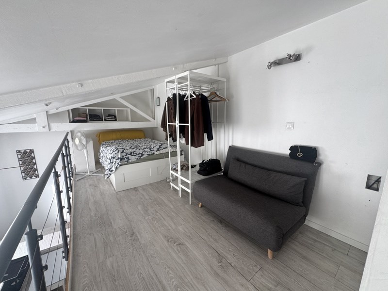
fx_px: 157
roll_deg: +0.6
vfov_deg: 85.7
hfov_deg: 102.1
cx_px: 194
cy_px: 146
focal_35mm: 14
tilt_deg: -9.7
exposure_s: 1/99
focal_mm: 2.22
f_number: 2.2
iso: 100
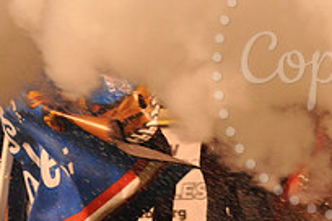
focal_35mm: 440
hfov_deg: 4.7
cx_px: 368
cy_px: 67
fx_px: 4057
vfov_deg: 3.1
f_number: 7.1
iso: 5000
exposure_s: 1/160
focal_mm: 155
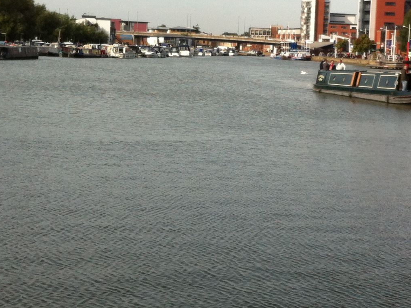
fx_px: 1056
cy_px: 115
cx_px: 262
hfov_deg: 22.0
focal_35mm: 89
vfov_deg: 16.6
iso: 80
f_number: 2.8
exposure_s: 1/1257
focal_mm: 3.85
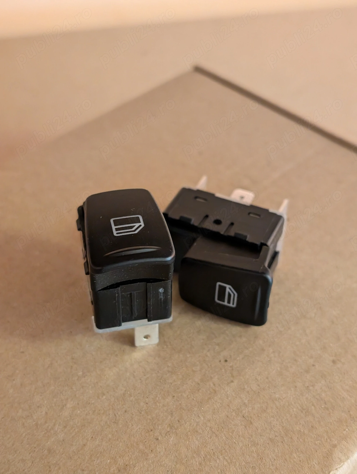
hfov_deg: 29.7
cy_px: 237
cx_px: 178
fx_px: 672
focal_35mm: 49
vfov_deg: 38.9
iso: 702
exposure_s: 1/16.7
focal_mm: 6.9
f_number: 1.68
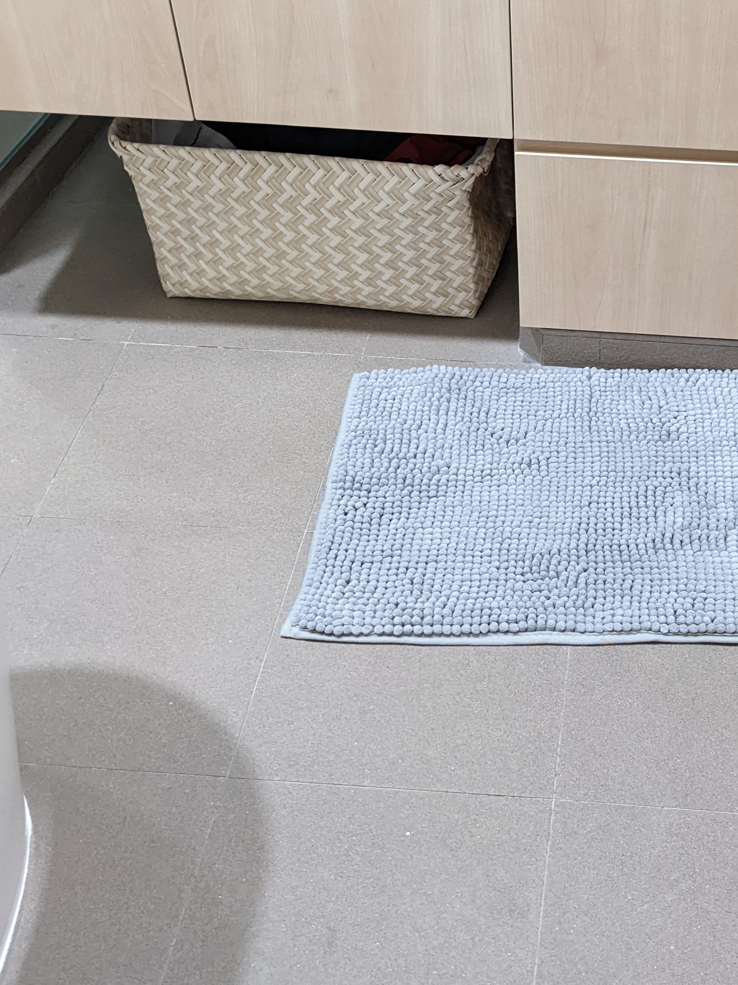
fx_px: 1279
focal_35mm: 45
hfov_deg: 31.4
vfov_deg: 41.8
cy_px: 368
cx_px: 590
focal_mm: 4.38
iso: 710
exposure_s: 1/60
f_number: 1.73
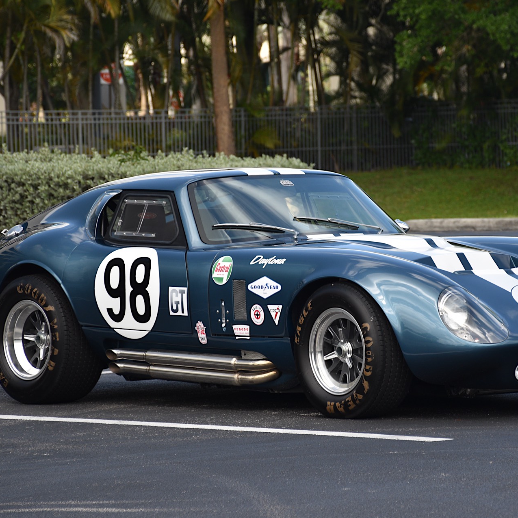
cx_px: 314
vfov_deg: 8.1
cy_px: 258
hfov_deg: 8.1
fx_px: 3640
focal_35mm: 215
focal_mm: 112
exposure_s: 1/320
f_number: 5.6
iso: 200
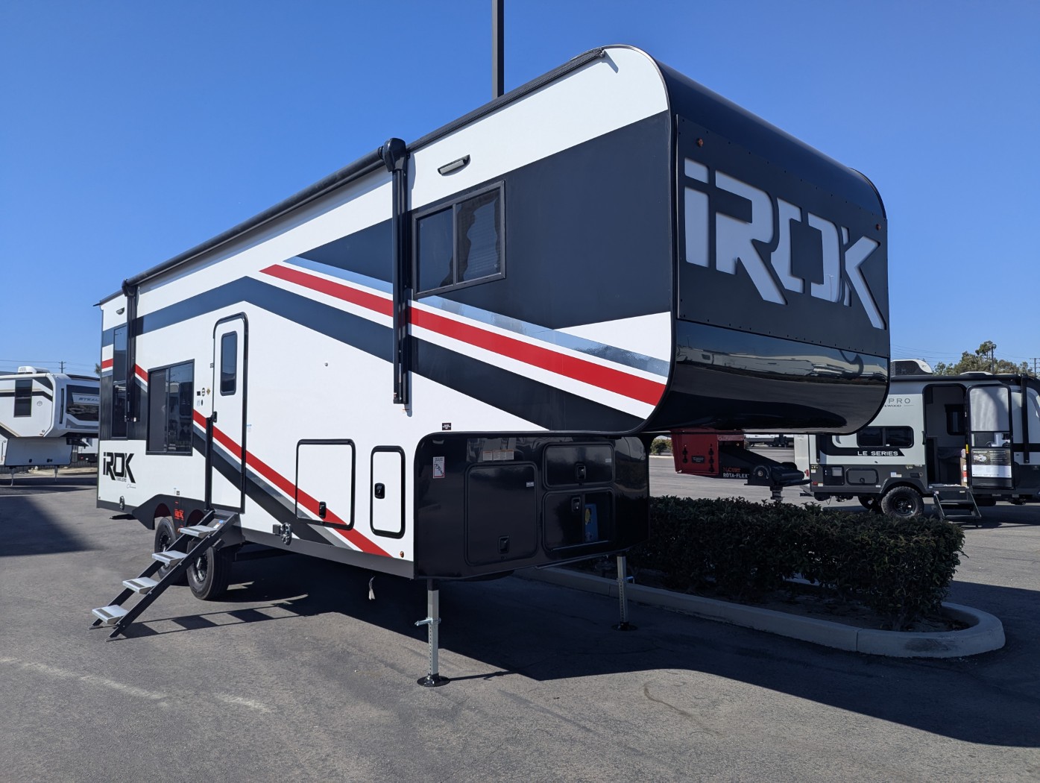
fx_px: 722
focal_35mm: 24
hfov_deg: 71.5
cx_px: 520
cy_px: 392
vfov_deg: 56.9
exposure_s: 1/3236
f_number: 1.85
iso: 49
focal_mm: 6.81
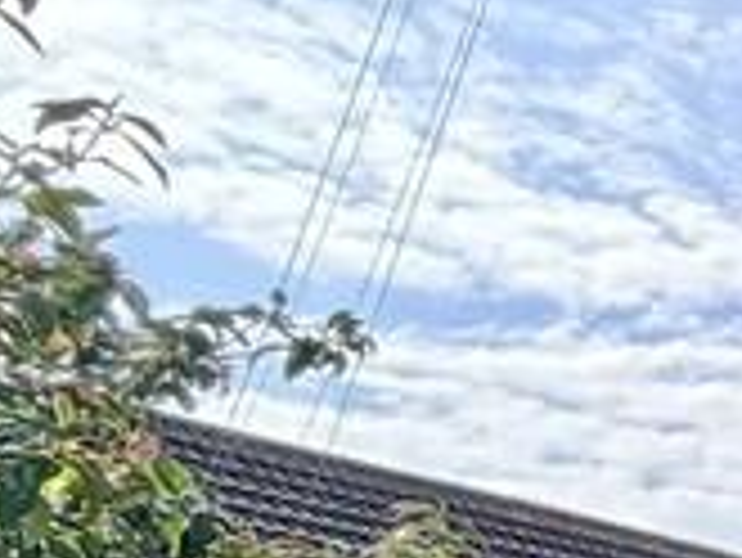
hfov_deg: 15.2
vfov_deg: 16.3
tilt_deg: +10.0
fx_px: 1866
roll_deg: +0.6
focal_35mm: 87
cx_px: 1695
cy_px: 675
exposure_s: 1/1050
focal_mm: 2.22
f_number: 2.2
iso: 25
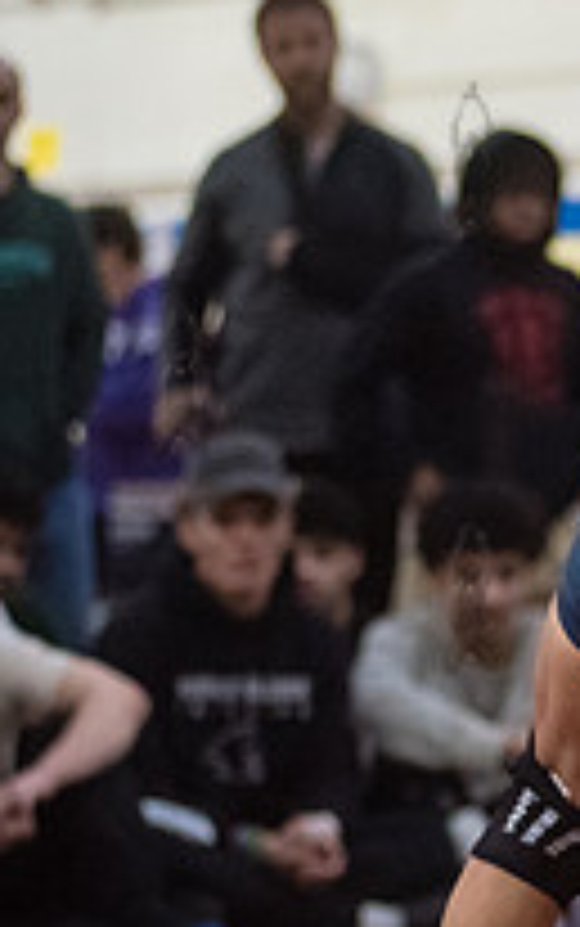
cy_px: 378
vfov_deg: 6.8
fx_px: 7754
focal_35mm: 307
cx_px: 1098
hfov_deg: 4.2
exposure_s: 1/640
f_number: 3.2
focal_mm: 100
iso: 8000
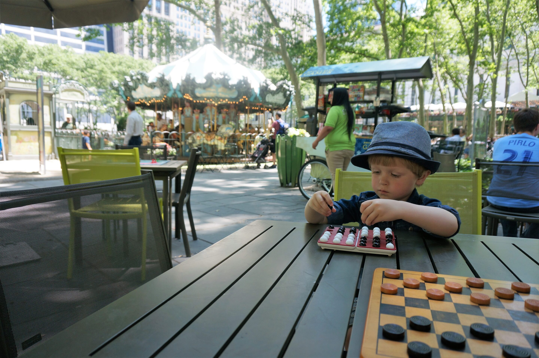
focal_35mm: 24
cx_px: 270
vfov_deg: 53.0
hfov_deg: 73.8
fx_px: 359
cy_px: 179
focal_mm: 16
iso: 125
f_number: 4
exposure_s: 1/160
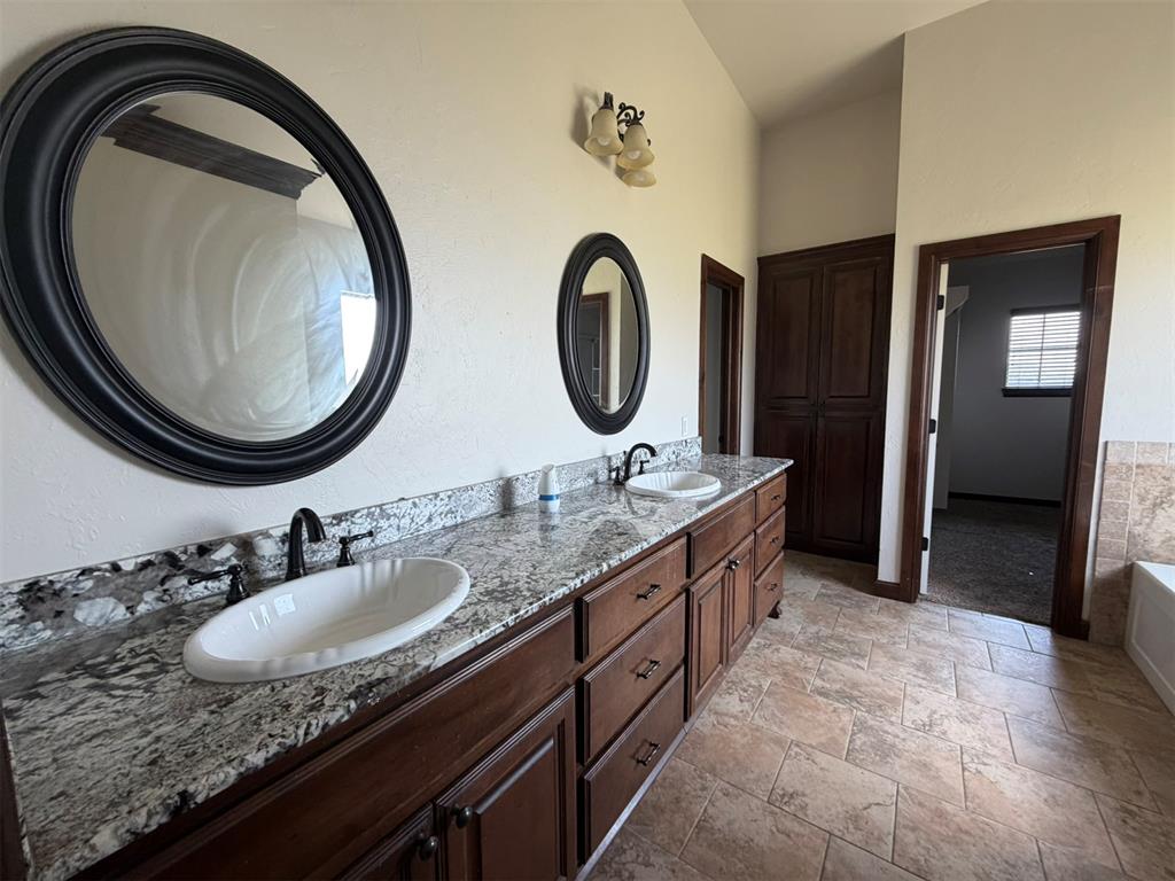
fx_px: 475
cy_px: 440
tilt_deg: -3.6
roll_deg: +2.2
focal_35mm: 14
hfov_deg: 102.1
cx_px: 588
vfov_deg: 85.7
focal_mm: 2.22
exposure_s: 1/121
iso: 160
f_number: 2.2
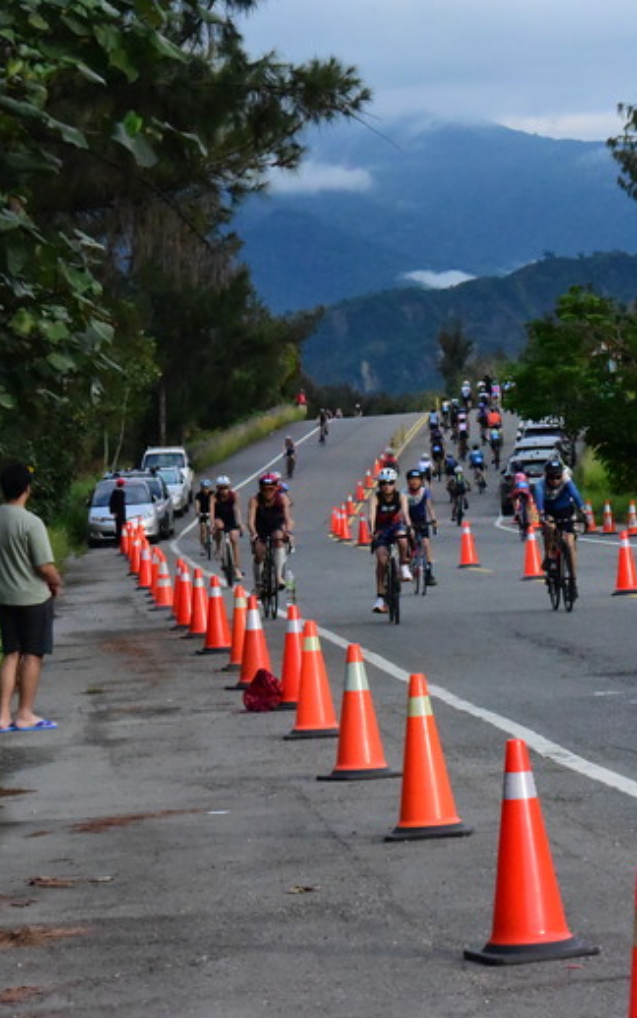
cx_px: 415
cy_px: 508
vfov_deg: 12.4
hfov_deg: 7.8
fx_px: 4692
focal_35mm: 169
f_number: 14
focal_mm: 110
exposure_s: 1/3200
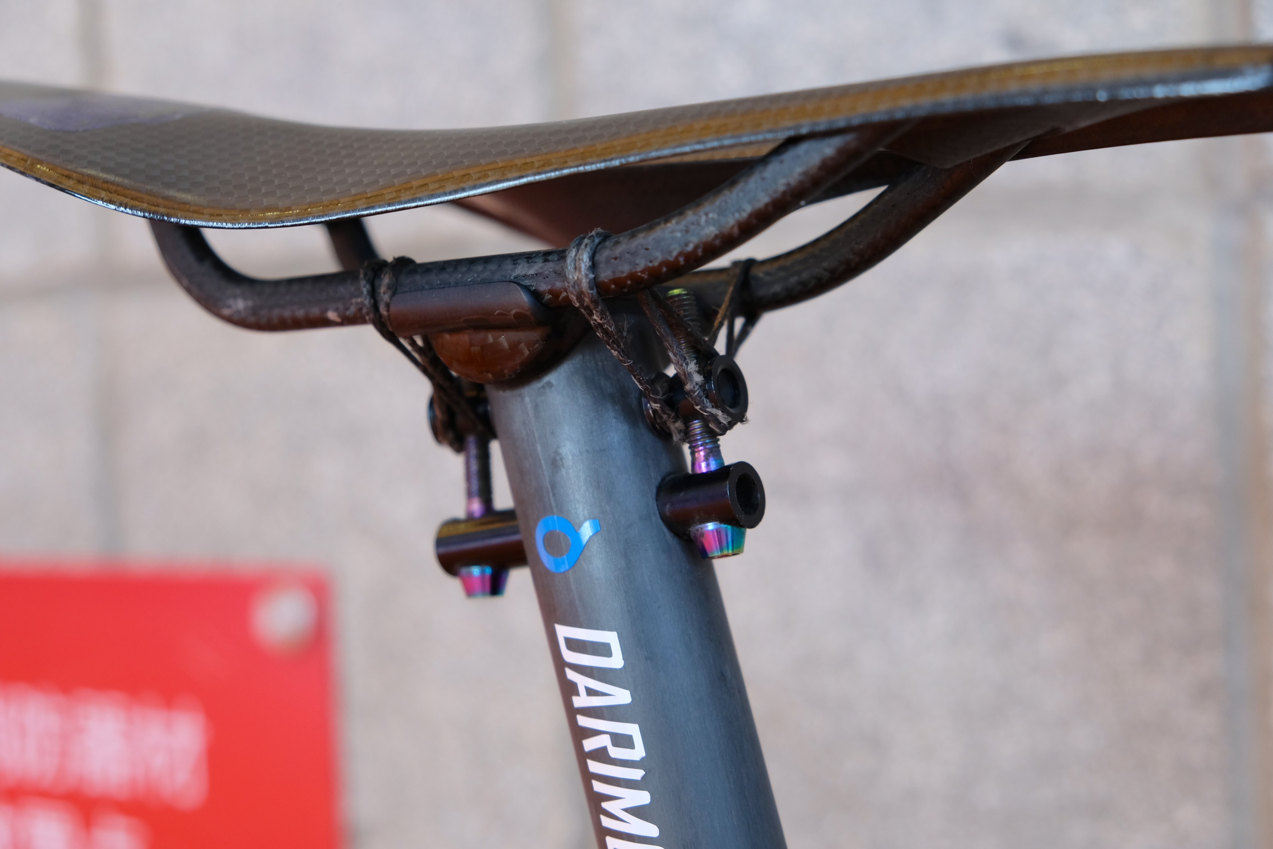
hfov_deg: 35.6
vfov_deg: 24.2
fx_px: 1980
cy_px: 424
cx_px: 636
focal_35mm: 56
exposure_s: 1/60
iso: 500
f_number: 4
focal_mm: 37.4
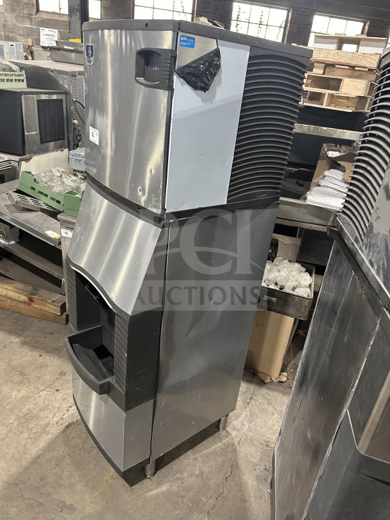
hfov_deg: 56.8
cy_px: 260
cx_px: 195
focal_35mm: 24
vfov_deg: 71.6
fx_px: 360
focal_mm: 6.86
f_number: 1.78
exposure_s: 1/60
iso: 320
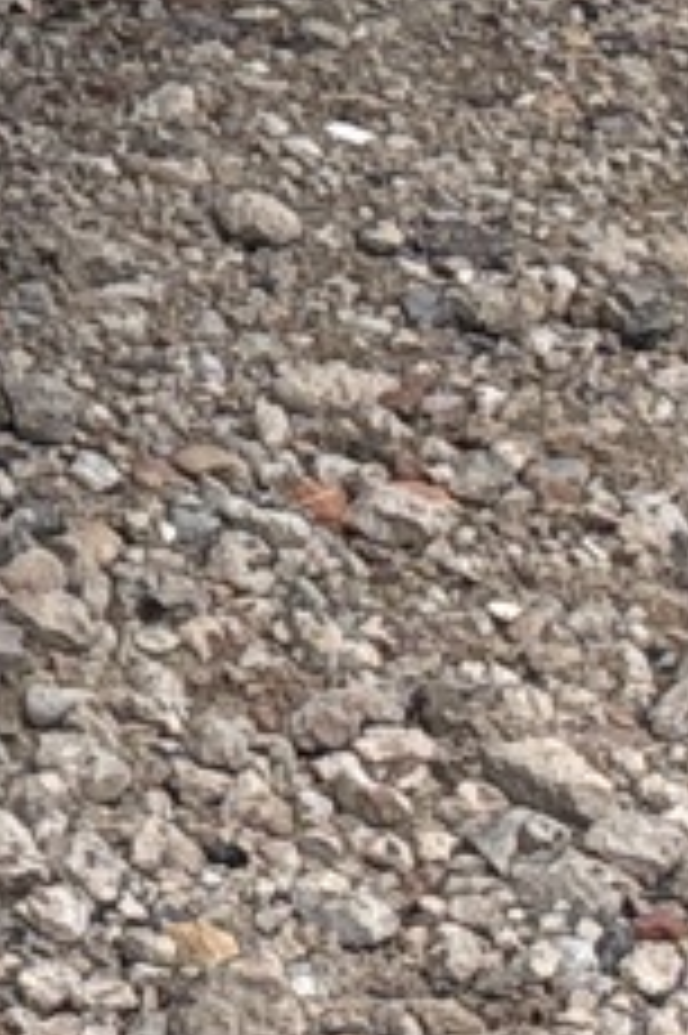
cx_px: -2280
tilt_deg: -19.1
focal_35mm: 226
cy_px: -518
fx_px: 6488
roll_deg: +4.2
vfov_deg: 8.9
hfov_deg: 5.2
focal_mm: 5.96
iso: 50
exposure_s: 1/3311
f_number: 1.6
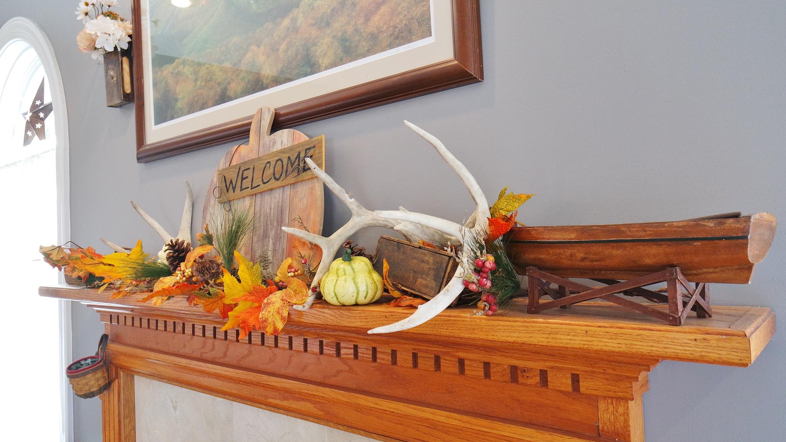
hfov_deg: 71.9
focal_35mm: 26
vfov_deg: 44.4
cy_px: 228
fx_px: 542
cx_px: 387
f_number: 3.5
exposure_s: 1/40
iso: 800
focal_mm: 9
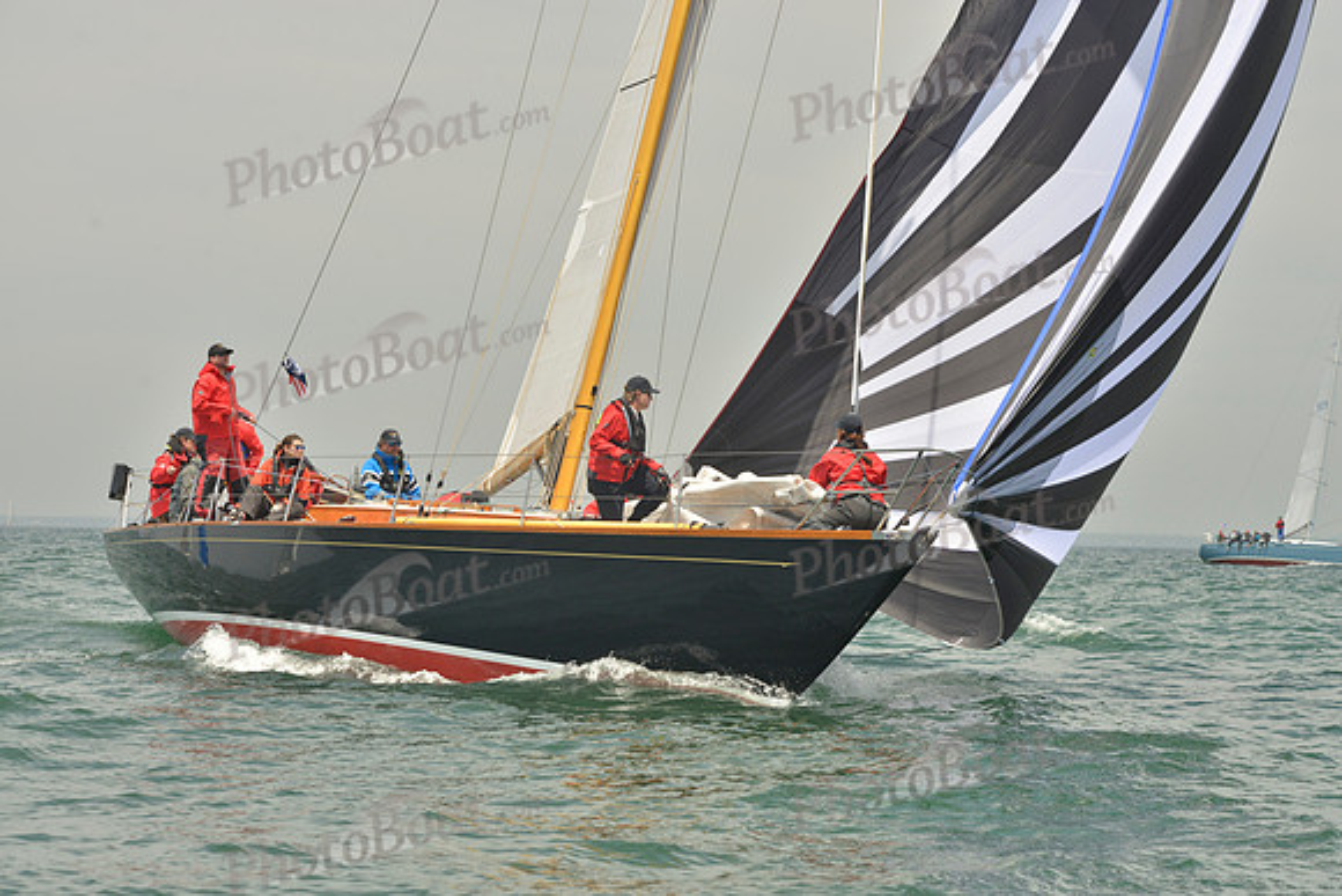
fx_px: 3654
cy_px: 448
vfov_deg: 14.0
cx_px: 671
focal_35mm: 98
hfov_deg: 20.8
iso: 560
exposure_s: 1/1600
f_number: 10
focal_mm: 98
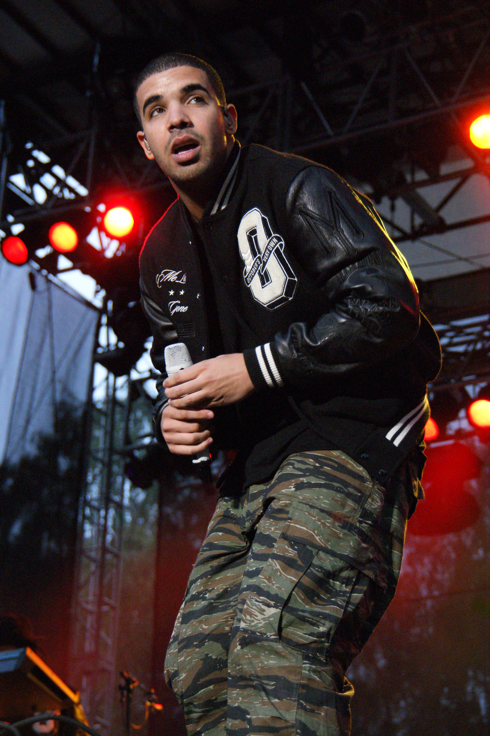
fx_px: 1840
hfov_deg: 15.2
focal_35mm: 90
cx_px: 245
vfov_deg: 22.6
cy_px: 368
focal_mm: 60
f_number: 5
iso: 1600
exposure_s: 1/125
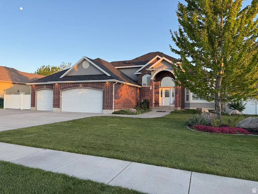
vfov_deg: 56.8
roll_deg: -0.8
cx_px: 129
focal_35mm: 24
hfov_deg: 71.6
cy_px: 97
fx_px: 179
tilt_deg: +0.8
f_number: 1.78
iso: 80
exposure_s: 1/356
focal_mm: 6.76
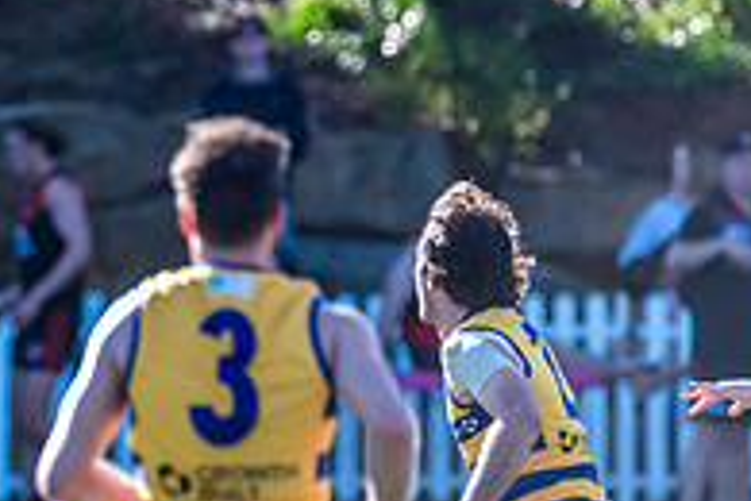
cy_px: 322
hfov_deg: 1.4
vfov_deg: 0.9
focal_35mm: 1487
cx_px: -243
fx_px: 31018
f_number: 6.3
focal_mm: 500
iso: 800
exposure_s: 1/2000
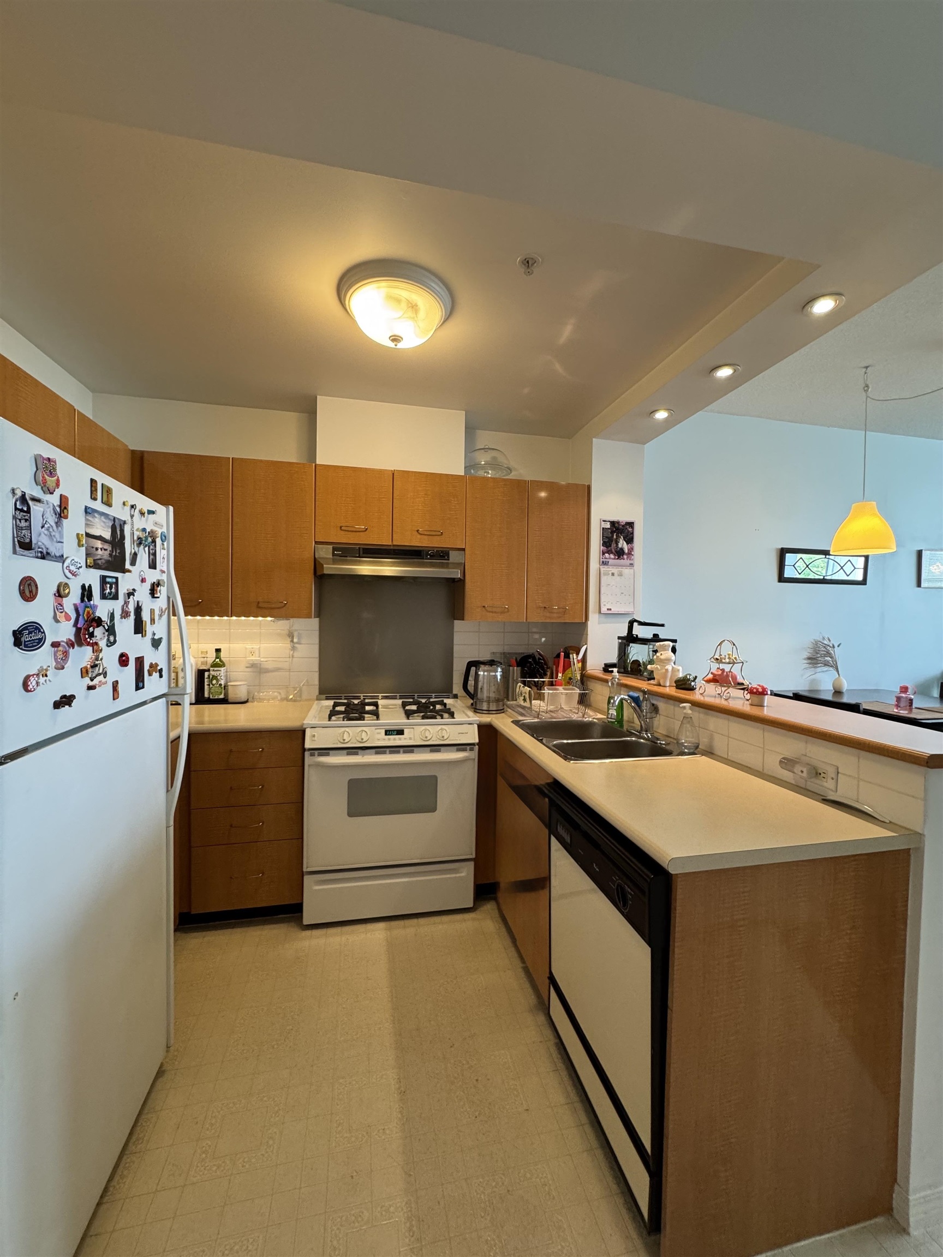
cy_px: 628
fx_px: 509
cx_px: 472
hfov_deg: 85.7
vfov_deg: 102.1
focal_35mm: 14
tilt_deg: +0.7
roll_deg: -2.0
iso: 250
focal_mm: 2.22
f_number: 2.2
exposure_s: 1/60
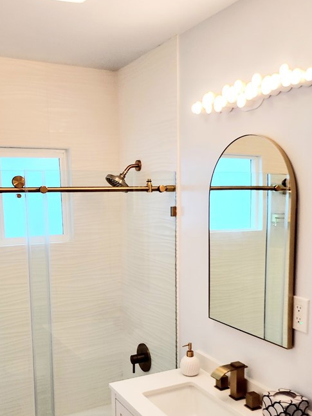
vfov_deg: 48.6
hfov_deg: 37.7
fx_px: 457
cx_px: 149
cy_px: 253
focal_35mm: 38
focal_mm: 5
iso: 250
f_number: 1.8
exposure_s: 1/120
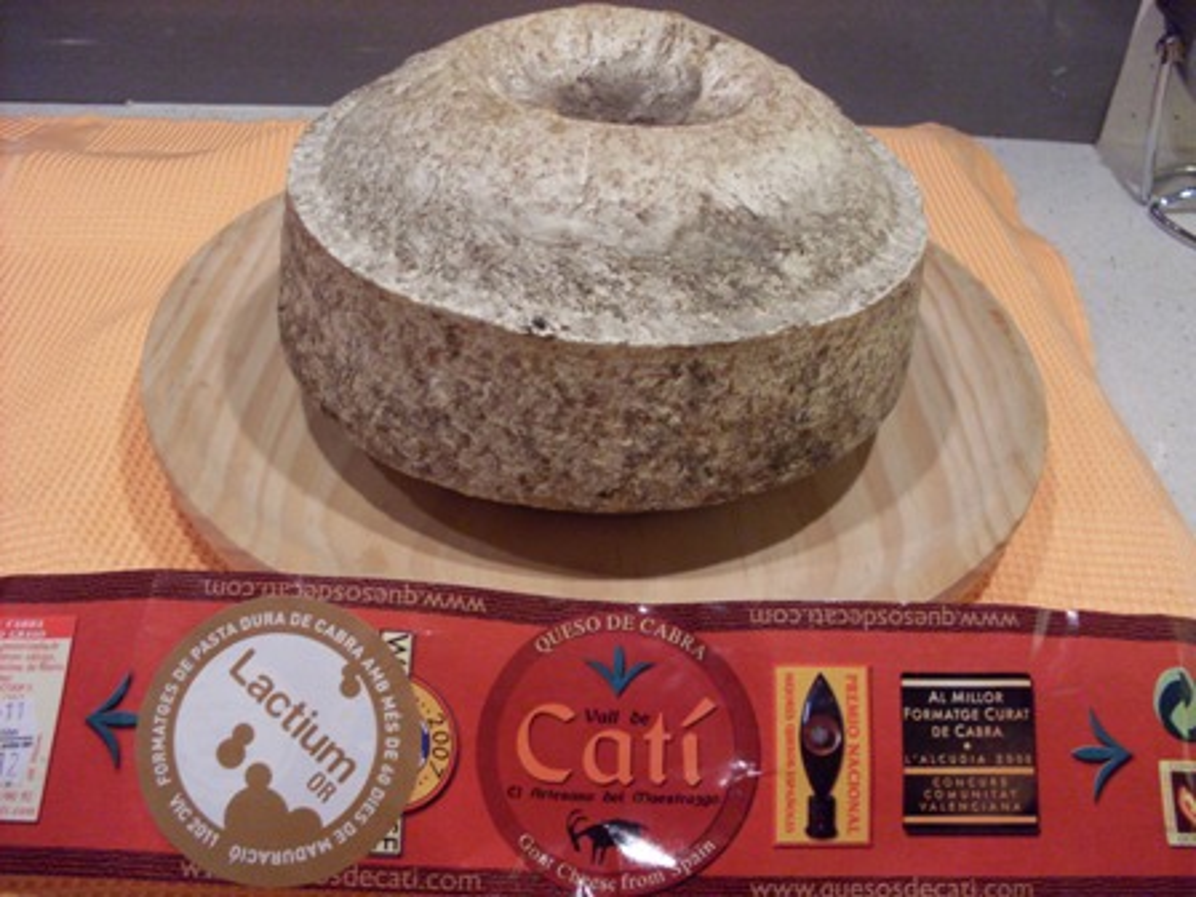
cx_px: 598
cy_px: 448
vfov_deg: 37.7
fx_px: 1313
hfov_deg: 49.0
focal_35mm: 38
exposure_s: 1/45
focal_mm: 6.3
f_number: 2.8
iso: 200
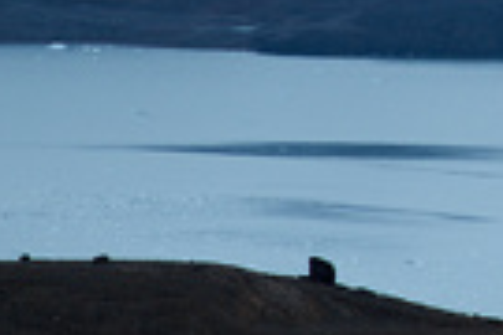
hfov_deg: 2.0
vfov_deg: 1.3
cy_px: -333
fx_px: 14474
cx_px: 1136
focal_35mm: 1036
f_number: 5.6
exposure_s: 1/125
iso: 200
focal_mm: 200
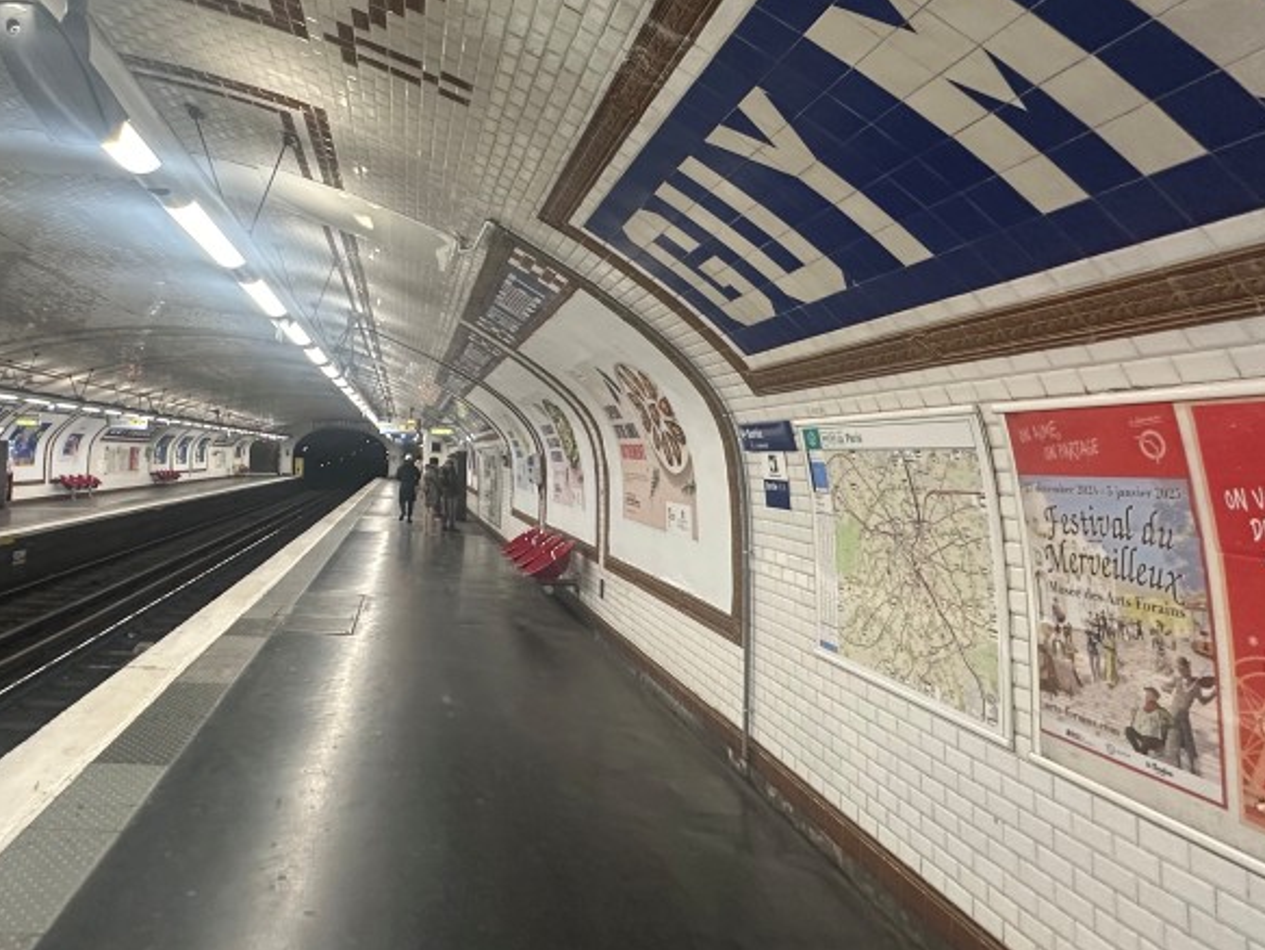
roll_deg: -1.2
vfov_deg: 56.4
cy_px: 380
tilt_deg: +6.4
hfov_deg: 68.7
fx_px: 878
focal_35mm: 24
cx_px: 382
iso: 320
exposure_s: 1/100
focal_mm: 2.22
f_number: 2.2
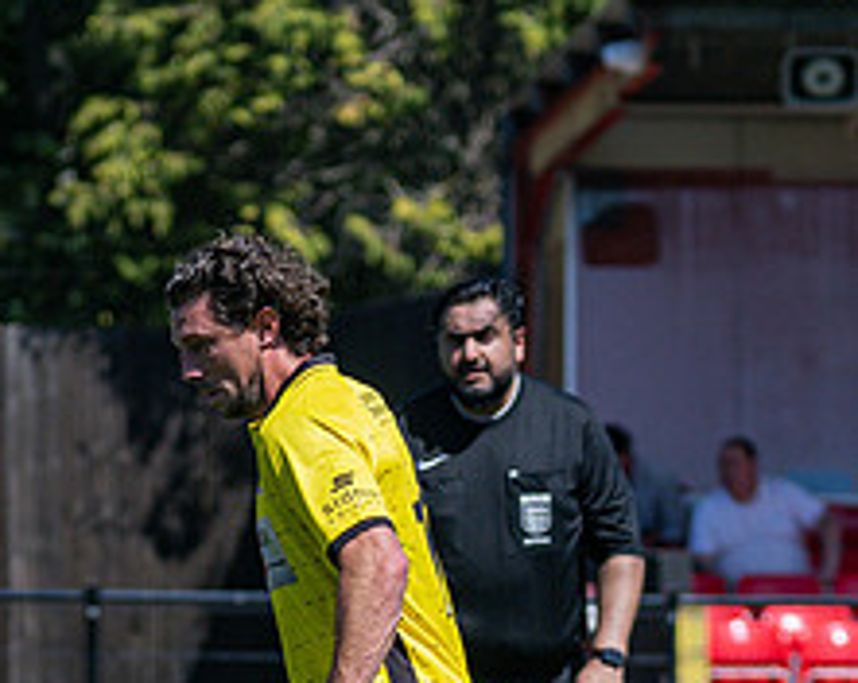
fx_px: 16020
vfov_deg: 2.4
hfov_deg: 3.1
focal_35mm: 632
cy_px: 696
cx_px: 46
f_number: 4
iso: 320
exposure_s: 1/3200
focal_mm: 140
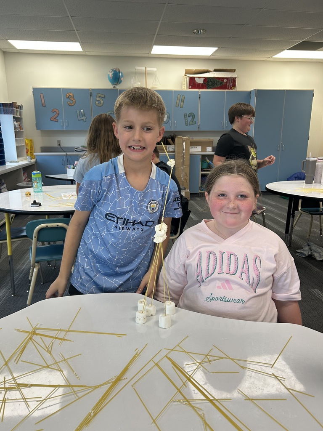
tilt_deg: -13.8
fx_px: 323
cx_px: 162
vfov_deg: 67.3
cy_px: 216
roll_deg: -0.2
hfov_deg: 53.1
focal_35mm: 26
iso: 80
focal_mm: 5.7
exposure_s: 1/120
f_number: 1.5
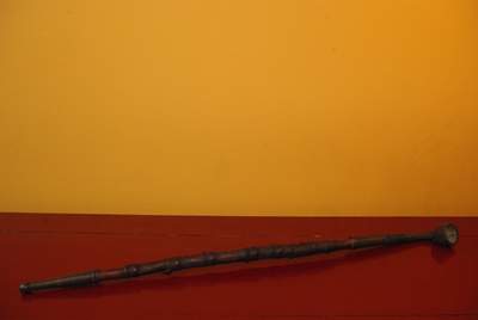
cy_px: 160
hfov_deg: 61.9
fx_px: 399
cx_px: 239
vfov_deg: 43.7
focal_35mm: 30
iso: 1600
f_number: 8
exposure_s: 1/60
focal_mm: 20
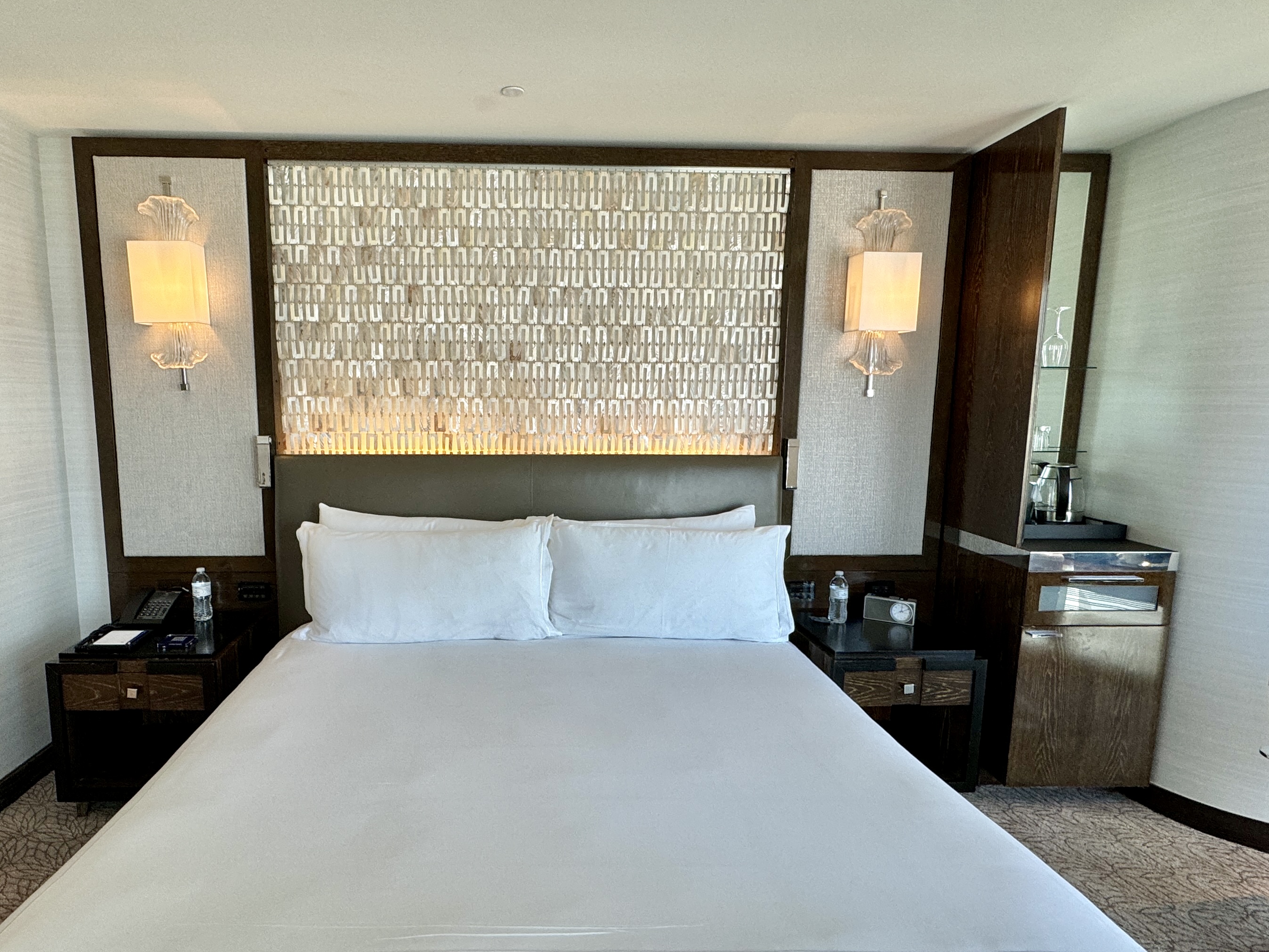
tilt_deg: -9.6
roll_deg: -0.7
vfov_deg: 63.4
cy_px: 513
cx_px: 543
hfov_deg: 78.5
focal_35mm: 21
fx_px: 770
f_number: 2.2
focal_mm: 2.22
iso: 100
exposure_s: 1/120
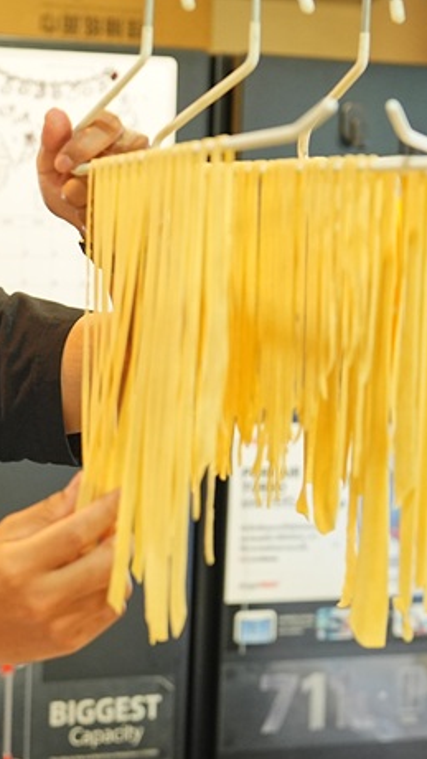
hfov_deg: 11.8
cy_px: 383
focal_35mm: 102
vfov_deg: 20.9
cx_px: 13
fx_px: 2052
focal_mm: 43
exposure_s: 1/125
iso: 1600
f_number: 2.8
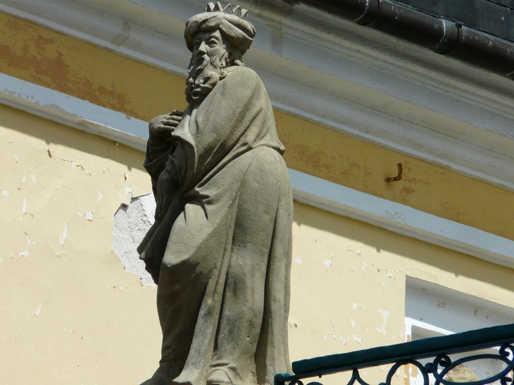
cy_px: 192
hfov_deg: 4.4
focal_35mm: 455
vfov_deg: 3.3
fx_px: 6756
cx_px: 257
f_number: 7.1
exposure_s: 1/500
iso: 100
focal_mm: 74.8
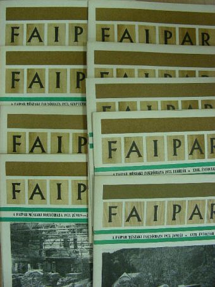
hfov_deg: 37.7
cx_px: 108
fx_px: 315
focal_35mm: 38
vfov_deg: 49.0
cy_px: 144
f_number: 3.5
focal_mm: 6.3
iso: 180
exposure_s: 1/30.3
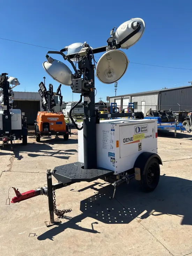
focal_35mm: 26
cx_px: 96
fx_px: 192
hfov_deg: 53.1
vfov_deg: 67.3
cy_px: 128
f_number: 1.5
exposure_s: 1/4444
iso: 50
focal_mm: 5.7
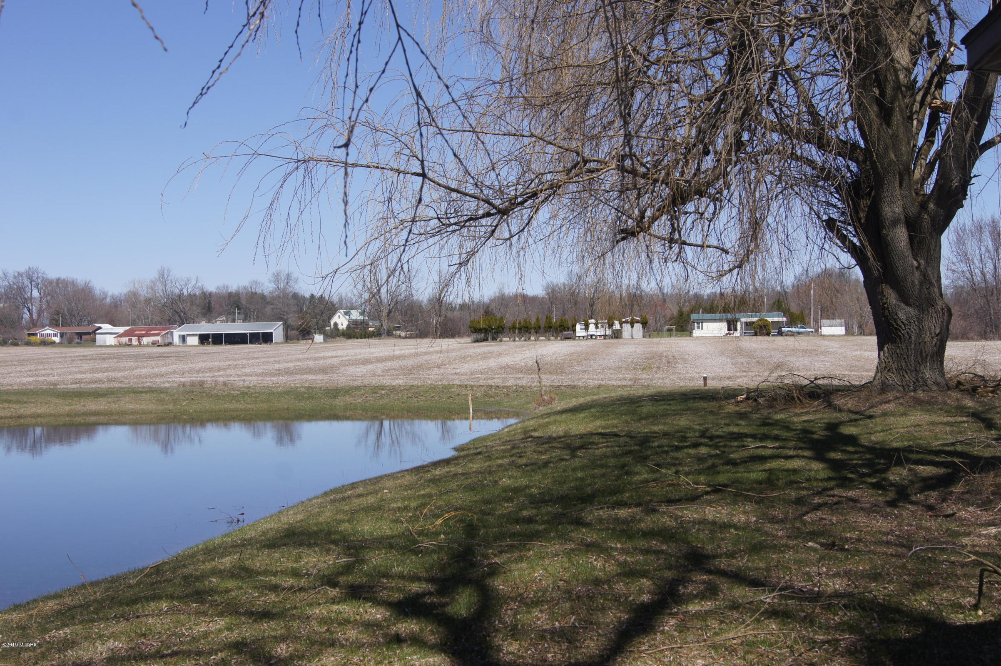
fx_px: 1167
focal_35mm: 42
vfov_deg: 31.8
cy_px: 333
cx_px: 500
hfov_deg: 46.4
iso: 100
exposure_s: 1/320
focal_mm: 28
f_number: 8
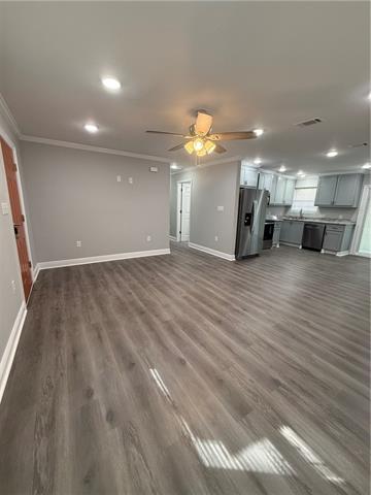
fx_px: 200
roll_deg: -2.2
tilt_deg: -12.6
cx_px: 186
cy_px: 248
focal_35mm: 14
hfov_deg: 85.7
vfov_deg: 102.1
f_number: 2.2
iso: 200
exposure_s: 1/120
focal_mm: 2.22
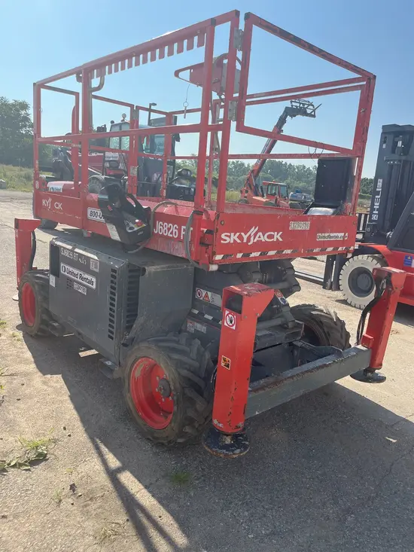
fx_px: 414
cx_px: 207
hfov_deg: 53.1
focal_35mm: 26
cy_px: 276
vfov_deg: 67.3
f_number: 1.6
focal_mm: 5.1
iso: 50
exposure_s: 1/2899
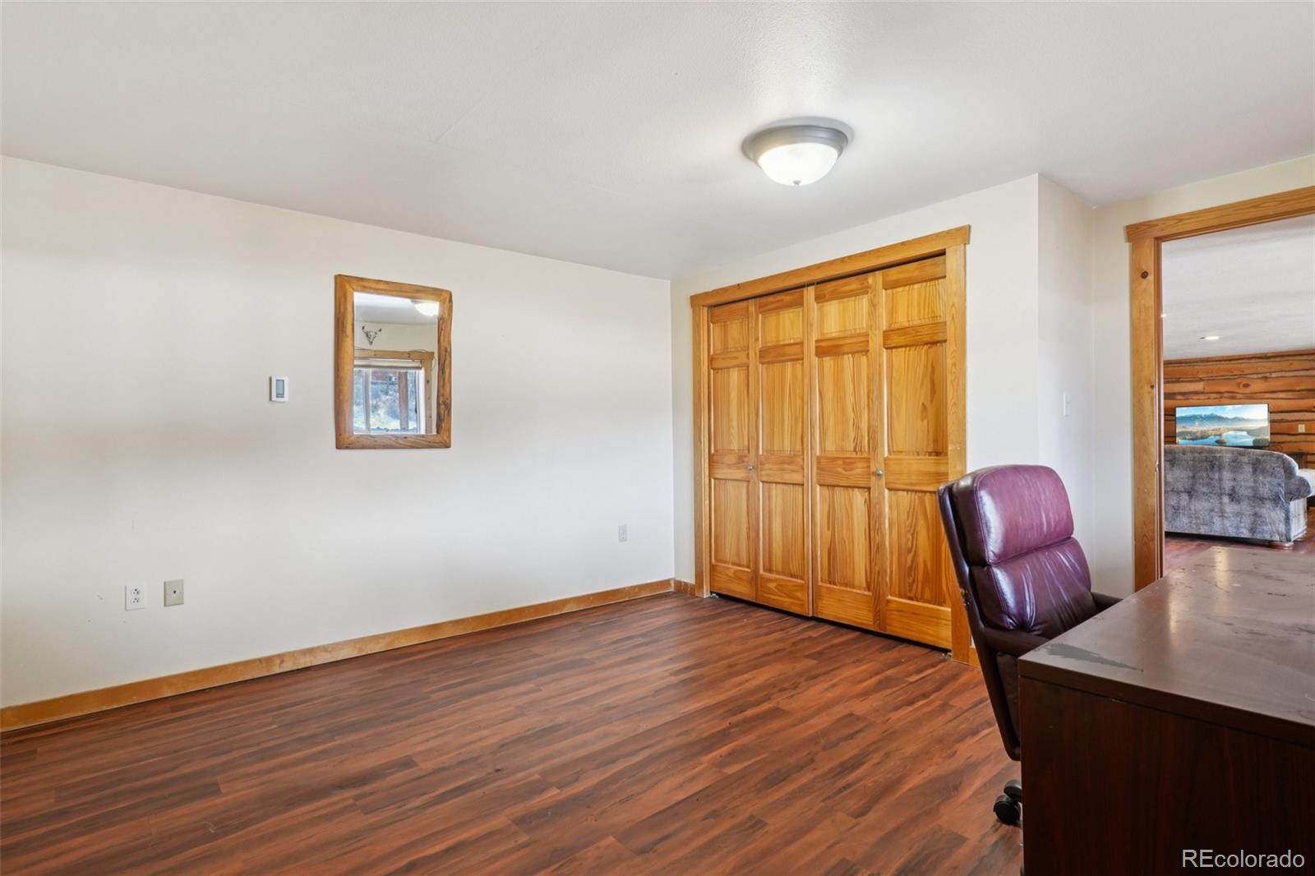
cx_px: 658
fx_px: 603
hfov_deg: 95.0
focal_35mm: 16
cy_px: 438
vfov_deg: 72.0
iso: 400
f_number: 8
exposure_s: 1/8
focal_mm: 11
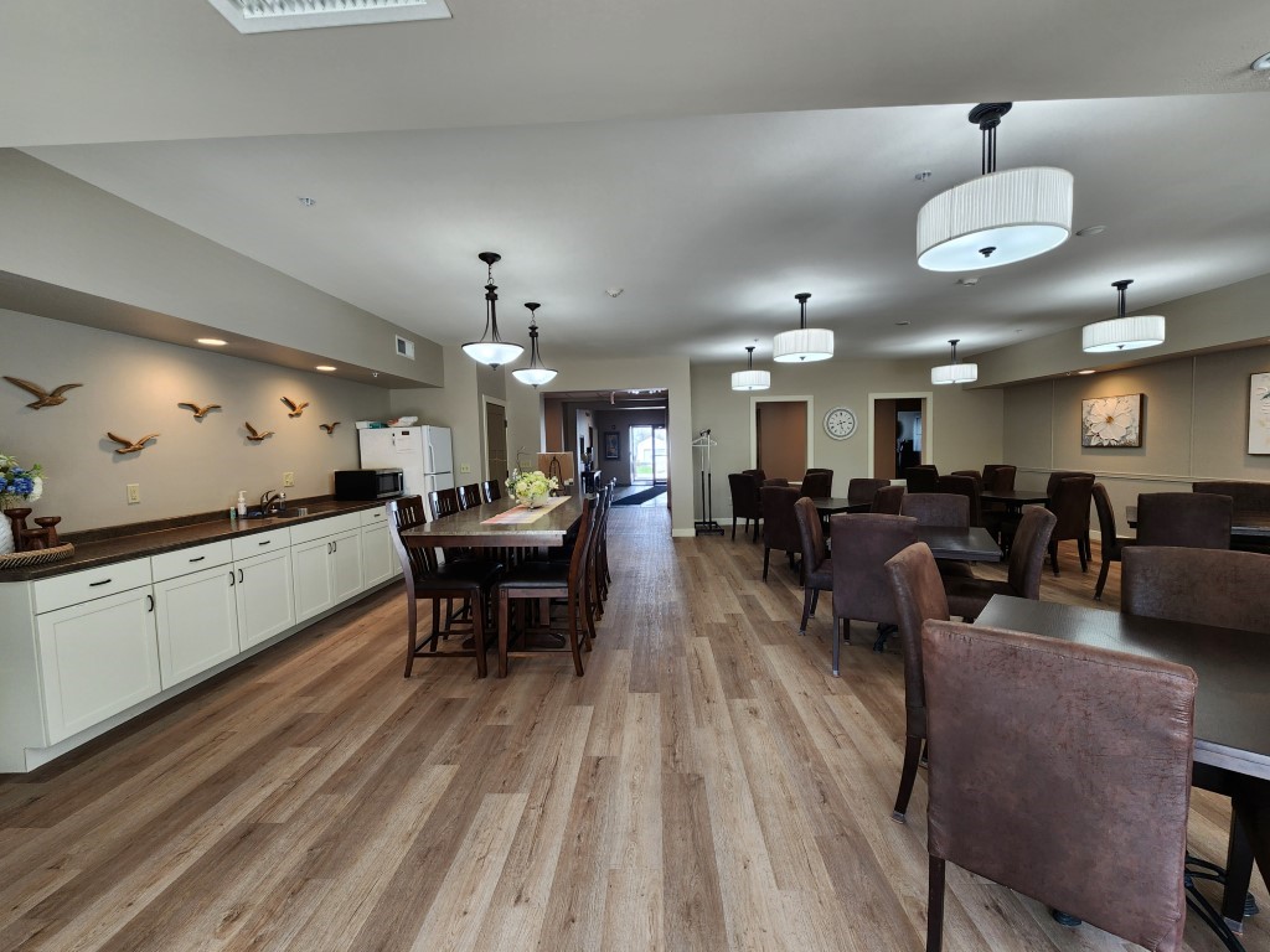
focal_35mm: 13
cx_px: 635
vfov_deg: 89.9
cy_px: 476
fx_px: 477
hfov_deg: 106.2
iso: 125
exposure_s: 1/60
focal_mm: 2.2
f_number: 2.2
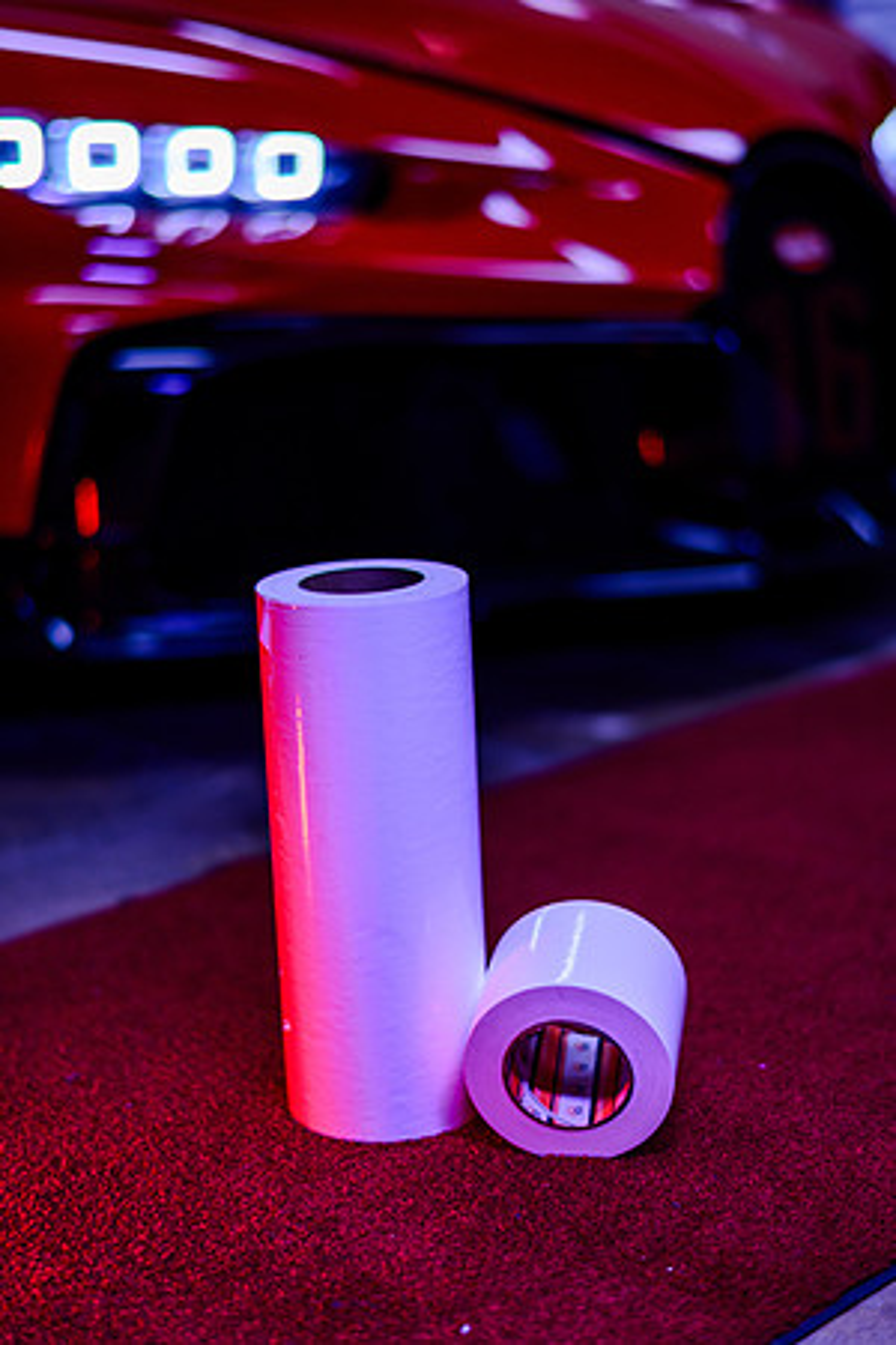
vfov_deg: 34.5
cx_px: 448
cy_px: 672
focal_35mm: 58
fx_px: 2165
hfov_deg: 23.4
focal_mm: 58
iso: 400
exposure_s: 1/125
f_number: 1.4
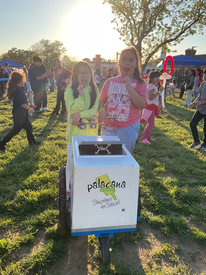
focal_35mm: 29
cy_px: 138
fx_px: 230
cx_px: 103
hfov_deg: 48.2
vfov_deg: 61.7
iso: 16
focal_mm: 3
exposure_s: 1/586
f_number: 1.8
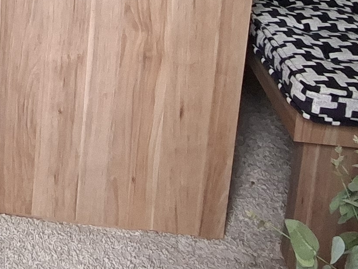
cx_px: -68
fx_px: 652
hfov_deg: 27.2
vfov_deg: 20.1
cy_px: -133
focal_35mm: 63
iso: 320
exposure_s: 1/24
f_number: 2.2
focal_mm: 1.74
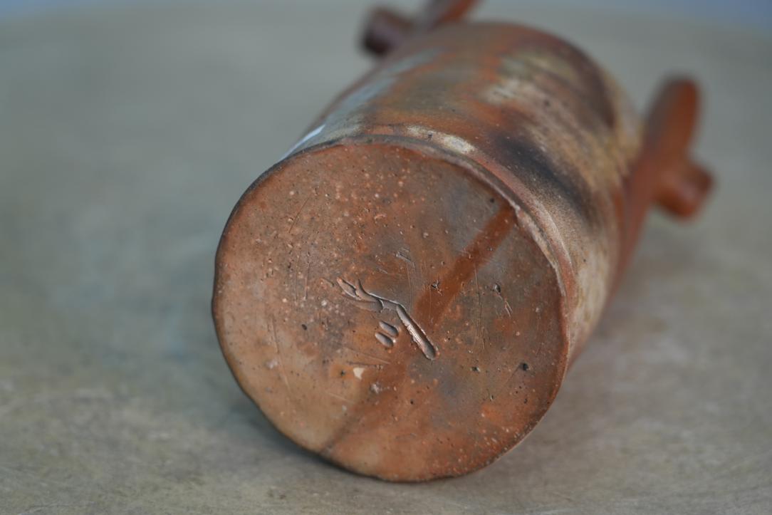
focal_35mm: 101
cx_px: 386
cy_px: 258
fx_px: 2166
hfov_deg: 20.2
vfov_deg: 13.6
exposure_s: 1/125
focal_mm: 101
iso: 640
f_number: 4
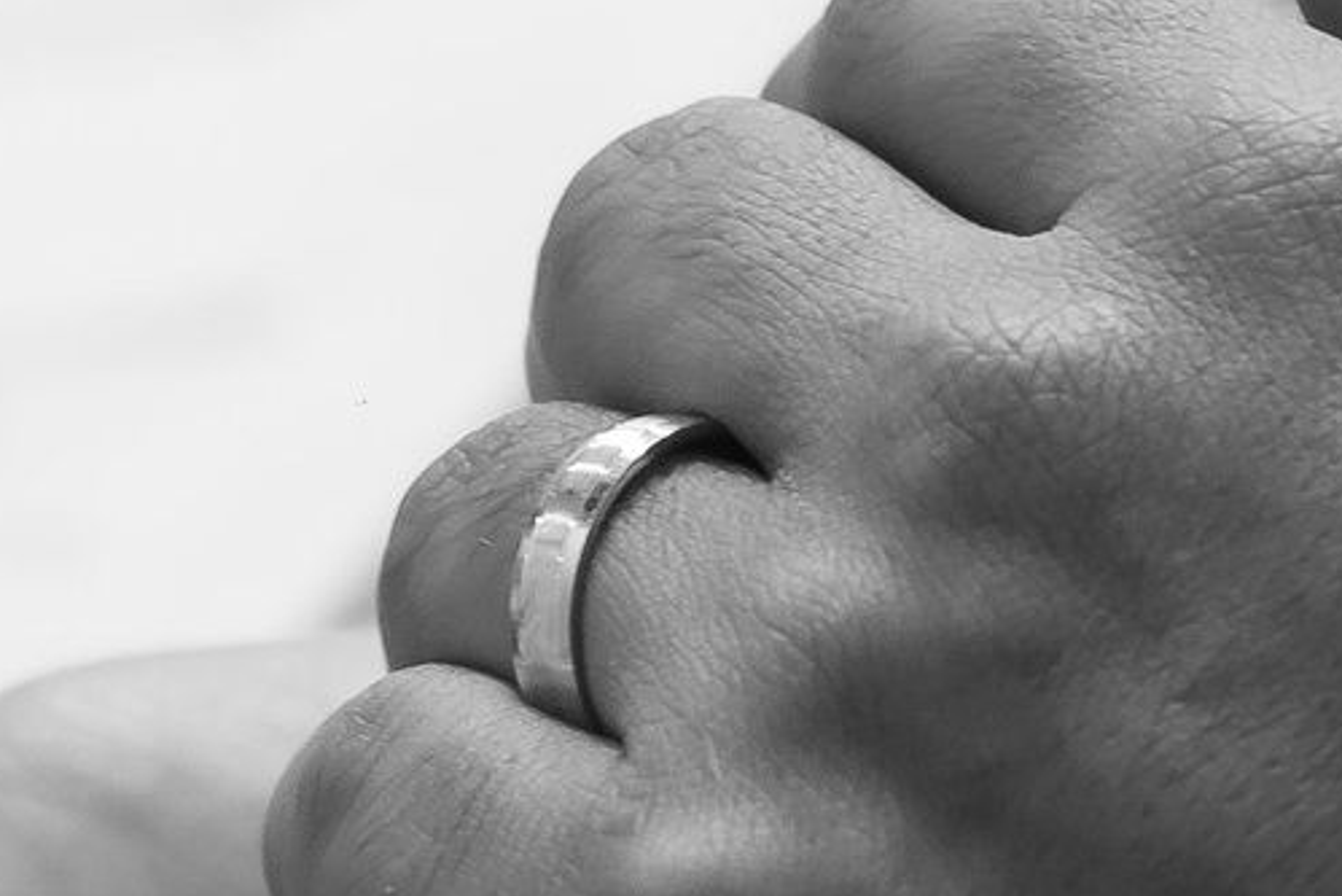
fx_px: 57346
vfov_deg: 0.9
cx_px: 433
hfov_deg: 1.3
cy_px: 1387
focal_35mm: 1538
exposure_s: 1/125
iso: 1000
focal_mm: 200
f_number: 4.5
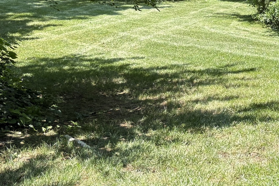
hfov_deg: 22.5
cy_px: 94
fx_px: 651
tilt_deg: -13.1
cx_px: 327
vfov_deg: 16.3
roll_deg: +0.4
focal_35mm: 84
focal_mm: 5.96
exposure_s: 1/716
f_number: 1.6
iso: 50
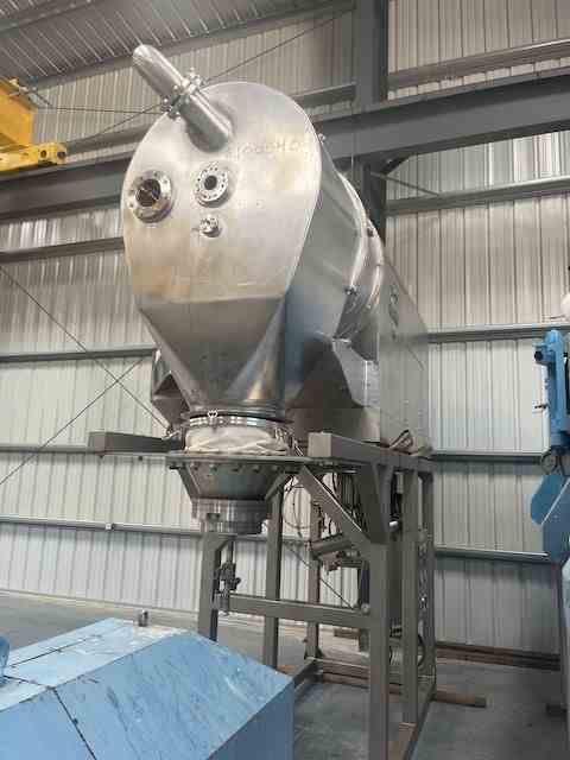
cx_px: 285
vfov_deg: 67.3
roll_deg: -1.1
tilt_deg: +9.6
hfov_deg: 53.1
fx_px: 571
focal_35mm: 26
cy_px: 380
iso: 80
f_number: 1.6
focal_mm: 5.1
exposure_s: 1/121
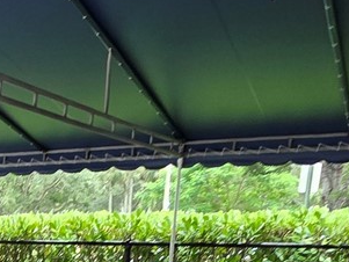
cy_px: 439
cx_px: -104
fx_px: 696
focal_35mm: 69
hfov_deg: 24.6
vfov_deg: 18.0
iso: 50
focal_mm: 2.2
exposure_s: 1/60
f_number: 2.2
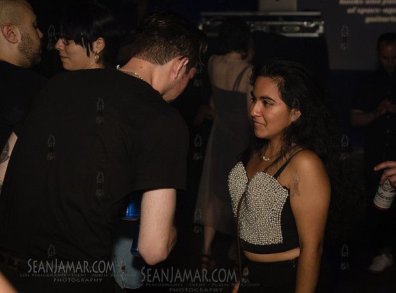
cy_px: 163
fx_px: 651
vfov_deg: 25.4
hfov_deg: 33.8
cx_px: 233
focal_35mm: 57
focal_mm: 48
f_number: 3.5
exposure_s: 1/250
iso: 2000
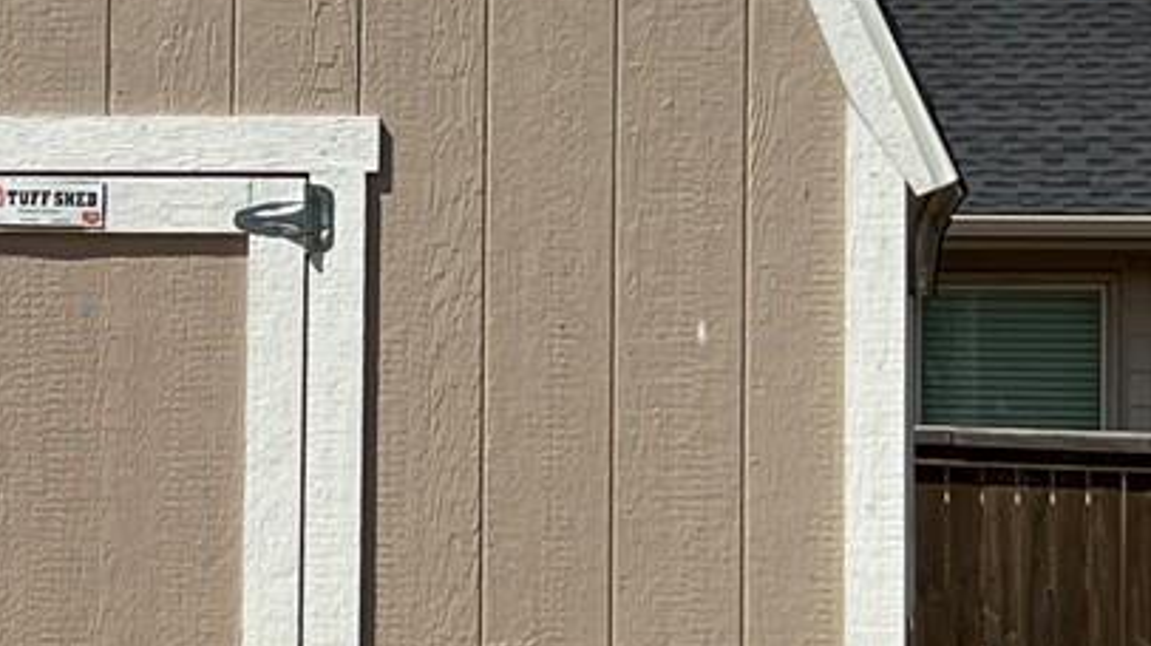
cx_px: 65
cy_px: 272
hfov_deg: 14.8
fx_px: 4363
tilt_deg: +2.1
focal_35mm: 143
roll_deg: -1.9
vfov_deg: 8.5
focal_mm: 5.7
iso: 50
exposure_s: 1/8696
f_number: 1.5
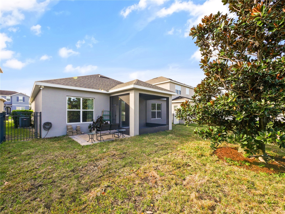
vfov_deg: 85.7
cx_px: 142
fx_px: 115
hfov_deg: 102.1
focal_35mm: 14
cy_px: 107
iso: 200
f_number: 6.3
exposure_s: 1/320
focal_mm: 7
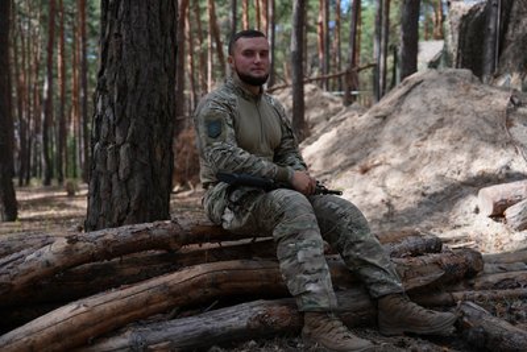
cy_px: 176
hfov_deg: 47.4
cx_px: 264
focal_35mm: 41
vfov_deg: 32.7
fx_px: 600
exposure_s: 1/500
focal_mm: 41
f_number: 3.2
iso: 100
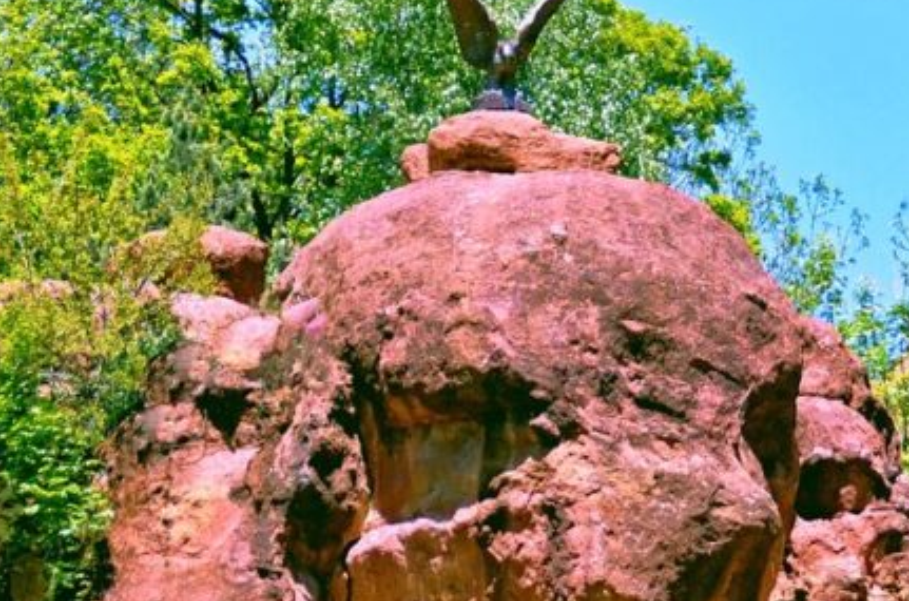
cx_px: 664
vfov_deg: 6.4
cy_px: 413
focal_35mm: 214
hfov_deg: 9.6
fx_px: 5390
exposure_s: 1/500
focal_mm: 60
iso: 400
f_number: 5.6
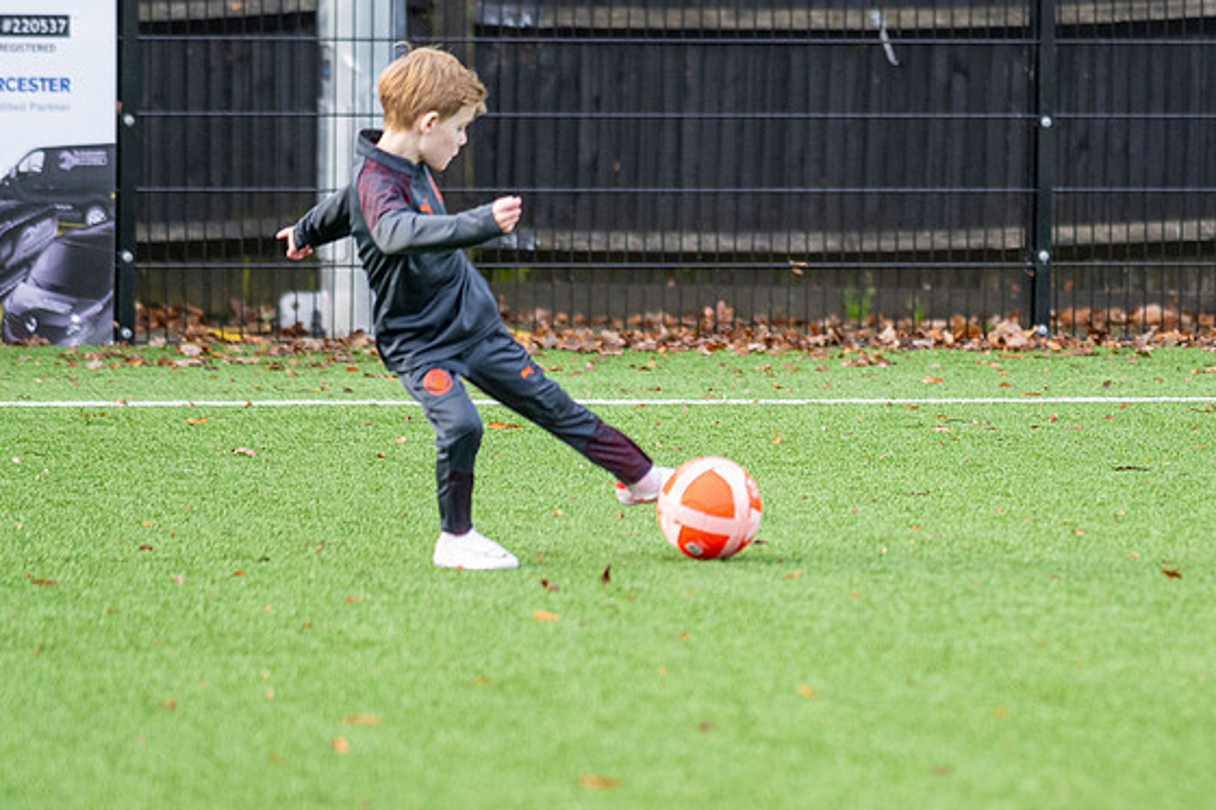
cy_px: 401
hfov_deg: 5.5
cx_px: 850
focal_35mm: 376
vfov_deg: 3.7
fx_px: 12696
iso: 400
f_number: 1.8
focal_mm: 135
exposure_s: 1/2000
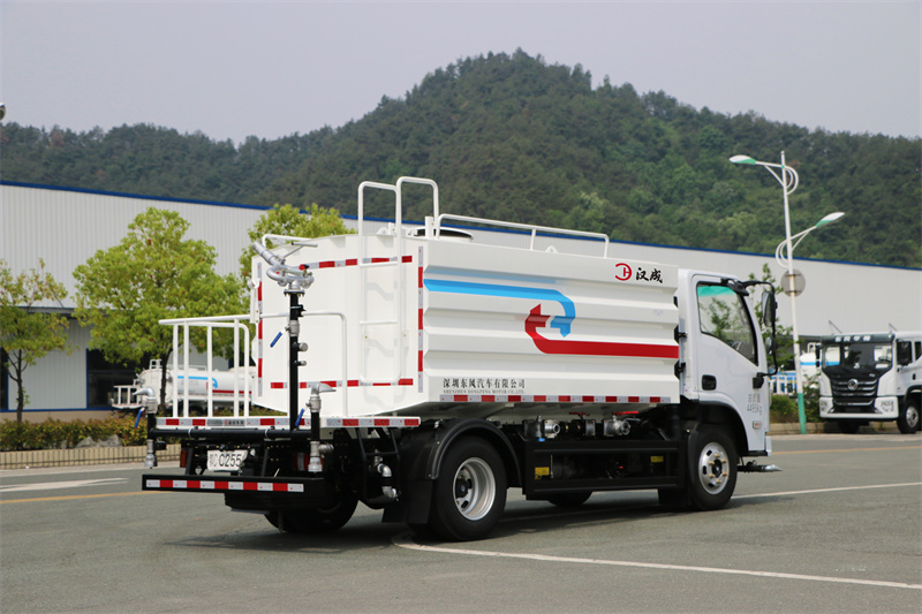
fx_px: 973
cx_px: 461
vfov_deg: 35.0
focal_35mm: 38
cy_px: 307
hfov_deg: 50.7
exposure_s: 1/1000
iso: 100
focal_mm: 38
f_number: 3.2
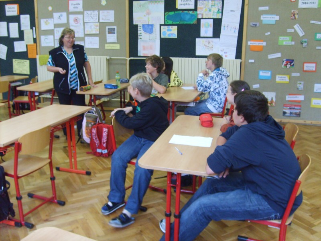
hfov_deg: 52.6
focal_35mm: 35
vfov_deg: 40.7
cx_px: 160
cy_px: 120
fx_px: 325
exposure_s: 1/30
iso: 140
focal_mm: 5.8
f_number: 2.8
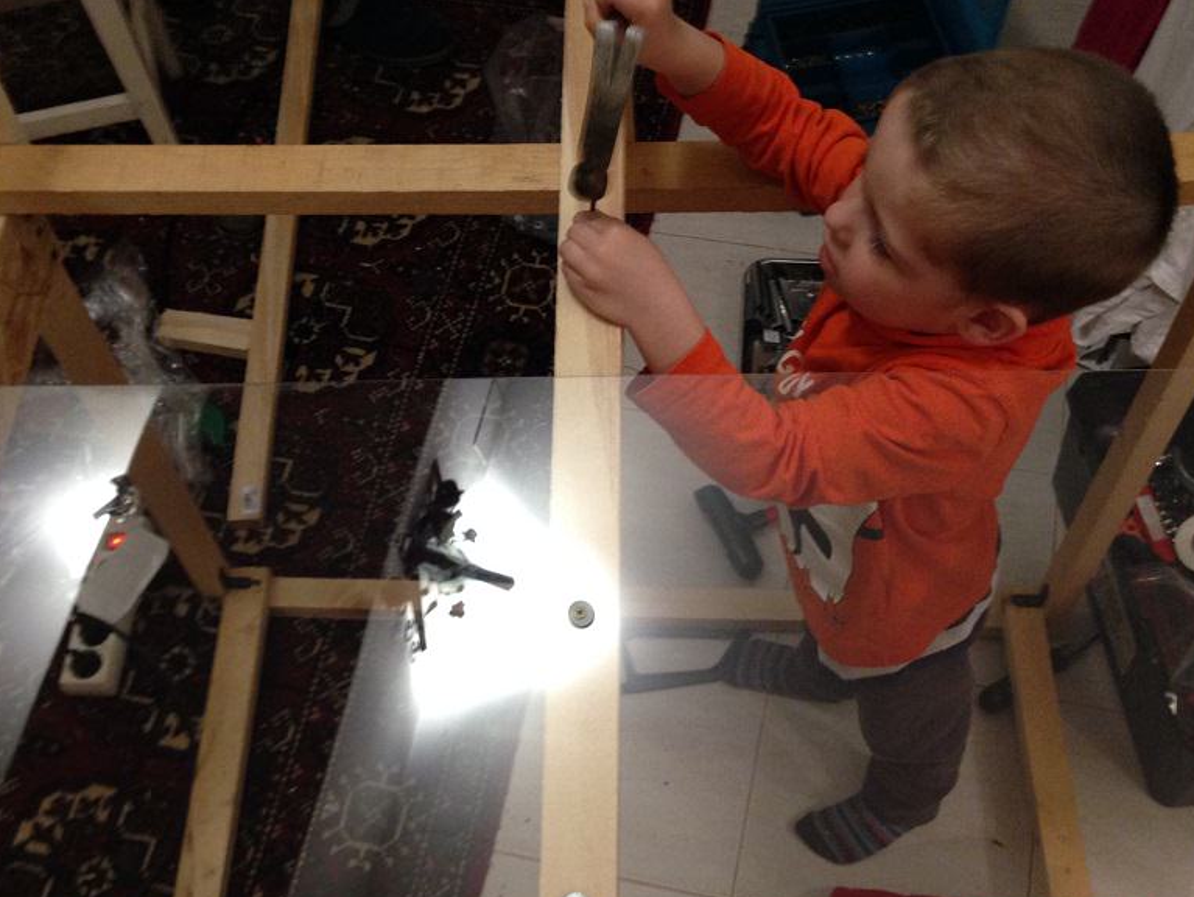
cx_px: 568
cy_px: 480
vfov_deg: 33.6
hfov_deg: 43.8
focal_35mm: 43
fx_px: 1484
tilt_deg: -58.3
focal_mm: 4.12
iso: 250
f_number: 2.4
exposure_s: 1/20
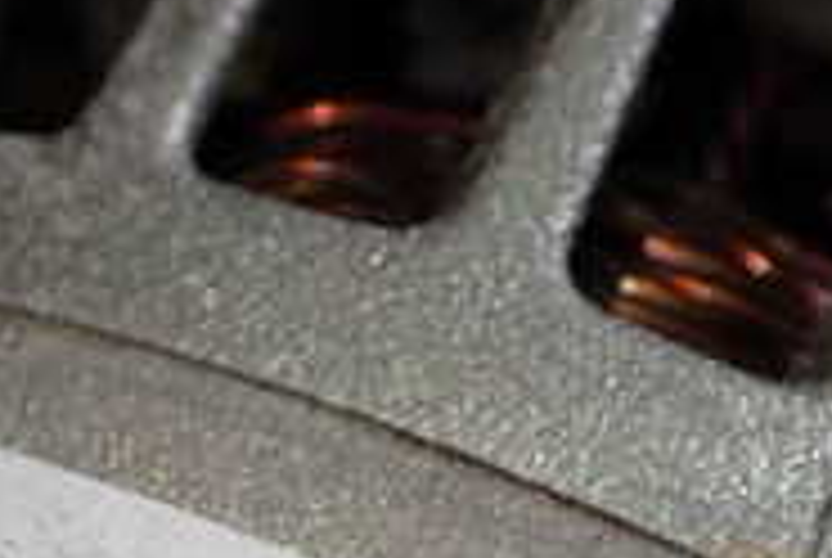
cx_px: 153
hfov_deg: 15.9
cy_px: 940
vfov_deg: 10.2
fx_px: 2963
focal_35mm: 128
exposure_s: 1/80
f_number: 2.7
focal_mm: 6.83
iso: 100
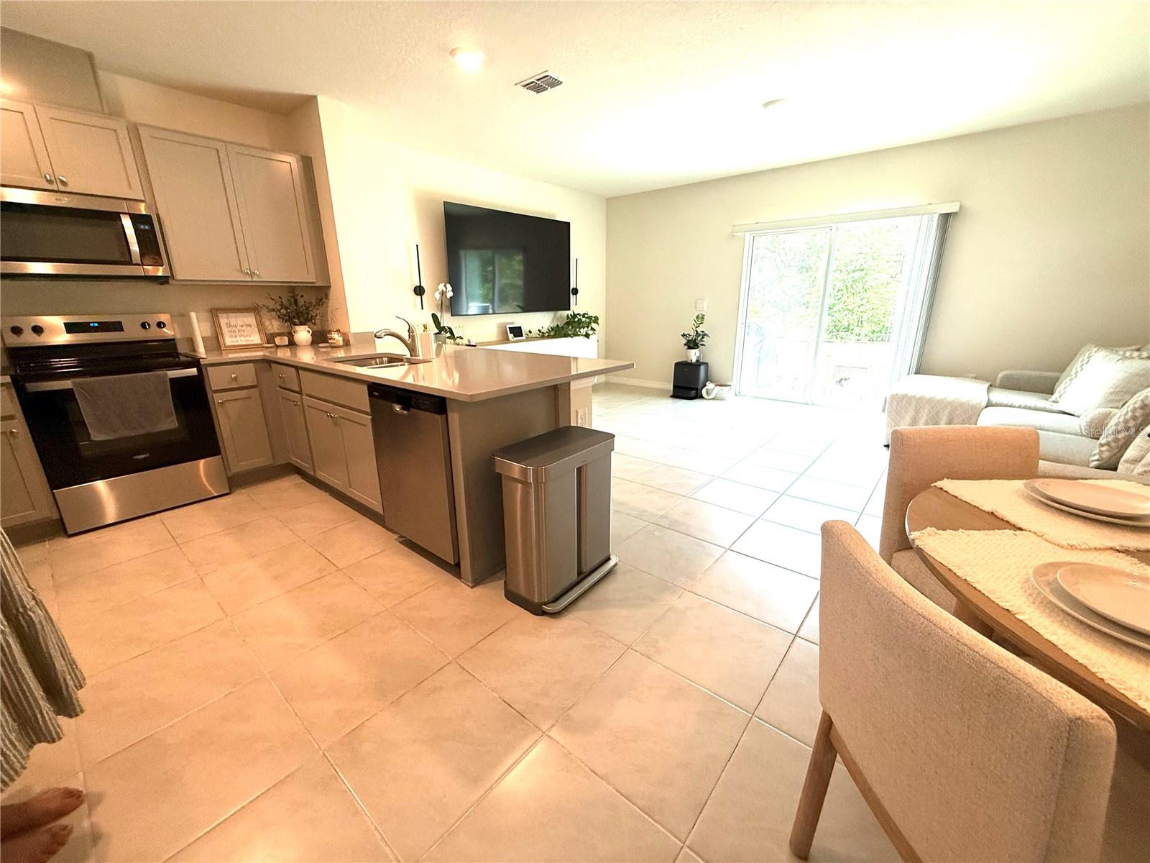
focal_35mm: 14
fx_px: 465
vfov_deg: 85.7
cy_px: 432
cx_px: 575
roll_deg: +0.1
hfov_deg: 102.1
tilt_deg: -16.6
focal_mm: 2.22
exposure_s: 1/120
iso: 250
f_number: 2.2
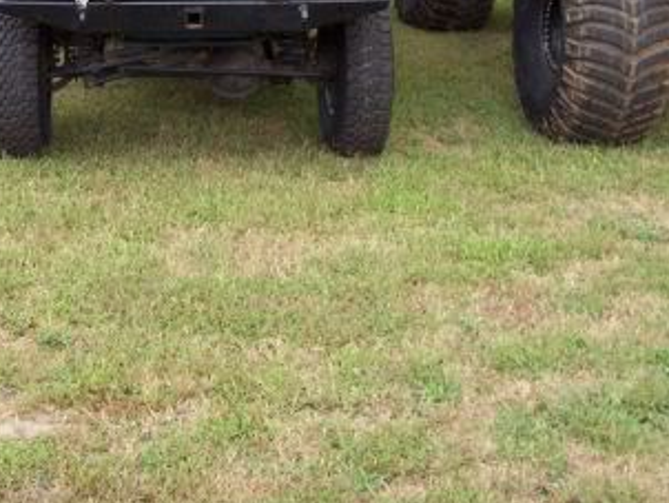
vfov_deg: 20.0
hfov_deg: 26.7
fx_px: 1393
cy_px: 29
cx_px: 177
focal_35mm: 72
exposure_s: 1/238
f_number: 2.7
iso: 80
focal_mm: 5.6
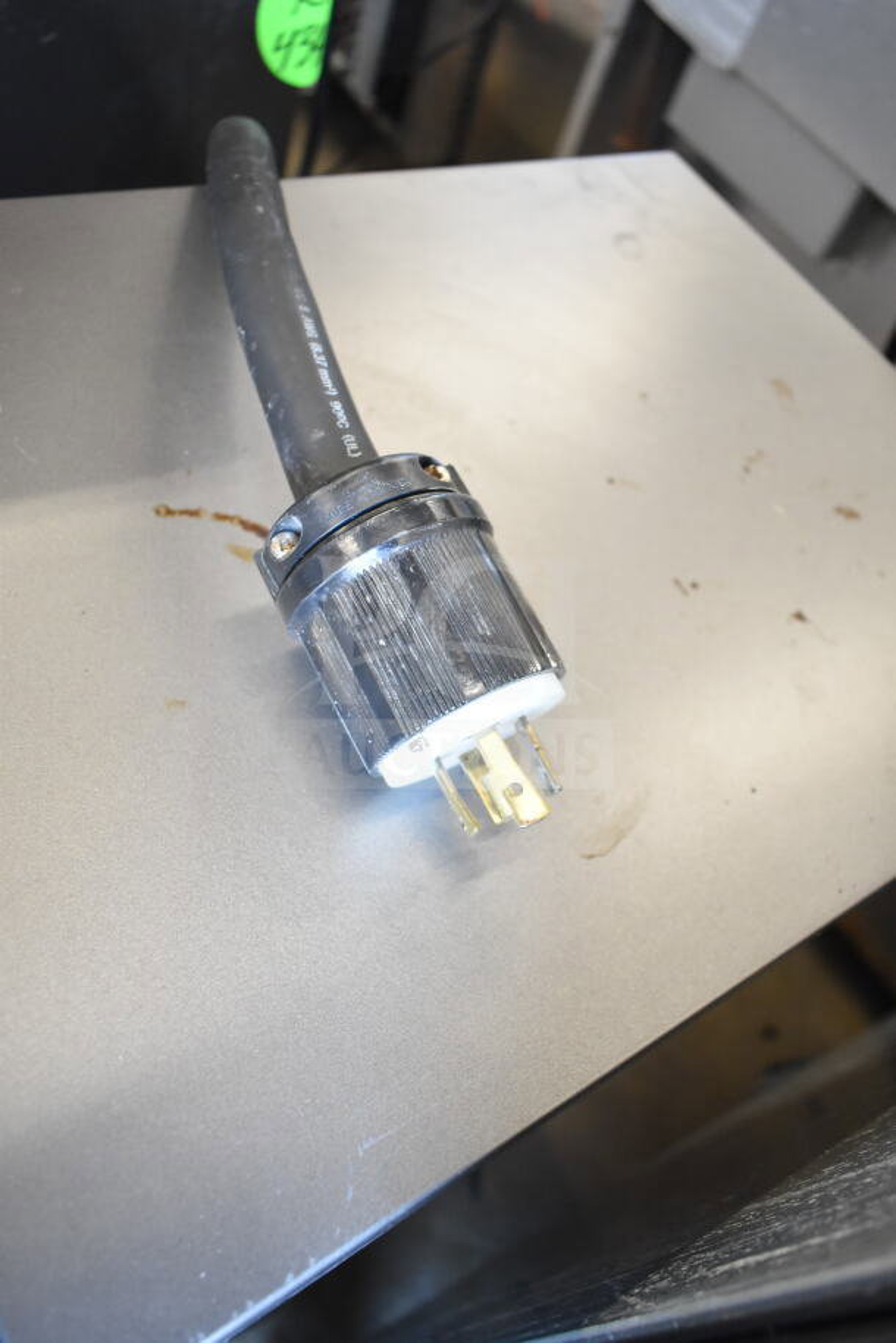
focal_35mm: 27
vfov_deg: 67.4
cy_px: 672
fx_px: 1007
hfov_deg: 48.0
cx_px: 448
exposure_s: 1/50
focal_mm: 18
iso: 1600
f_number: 3.5
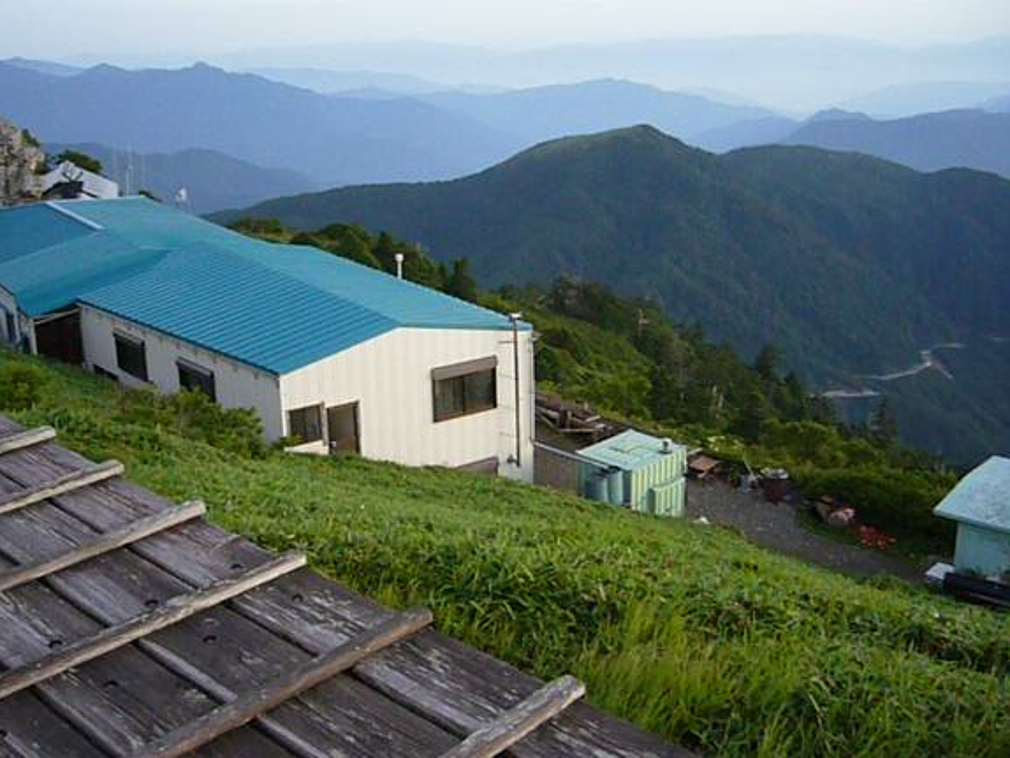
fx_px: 1138
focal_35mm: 39
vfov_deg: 36.8
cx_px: 449
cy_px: 338
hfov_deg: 47.8
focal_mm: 5.8
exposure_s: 1/40
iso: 80
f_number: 2.8
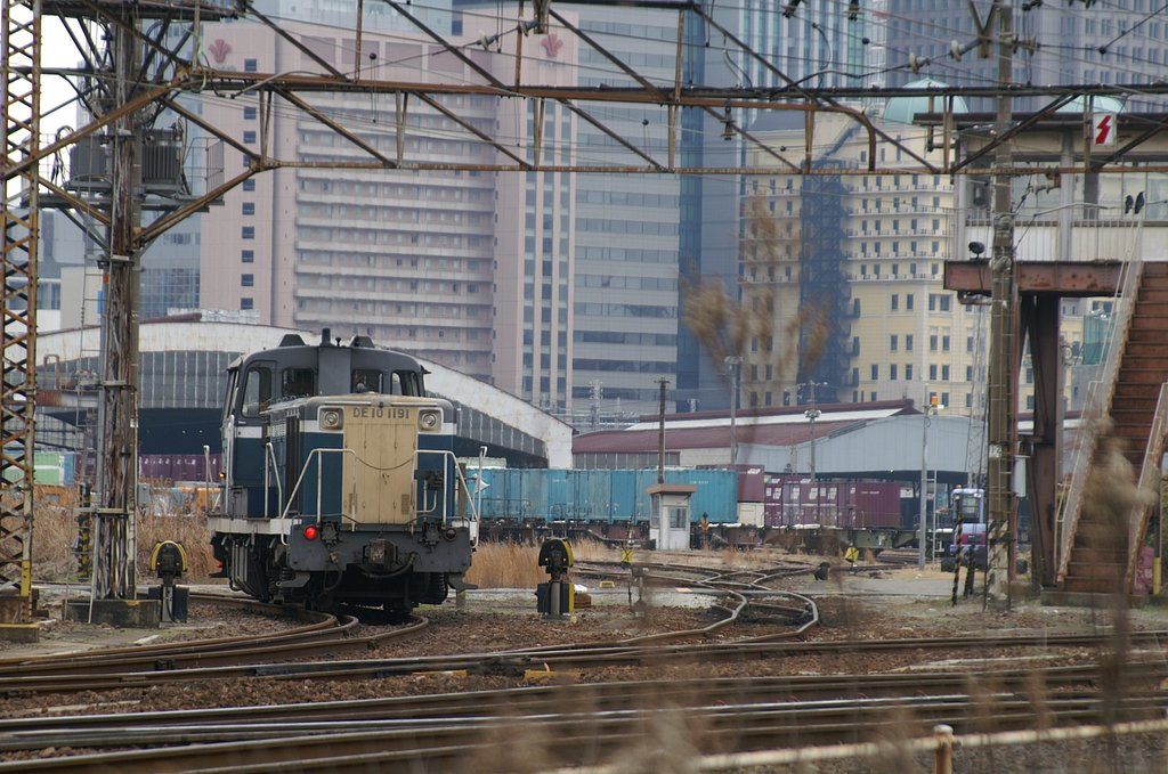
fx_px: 7287
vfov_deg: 6.1
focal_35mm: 225
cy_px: 387
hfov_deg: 9.2
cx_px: 584
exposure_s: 1/200
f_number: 6.3
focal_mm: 150
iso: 100
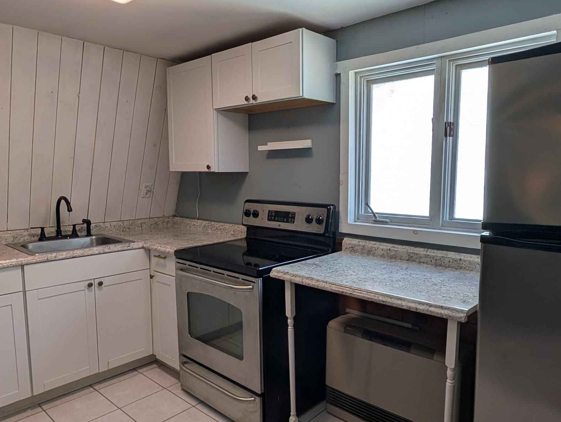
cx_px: 286
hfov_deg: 73.8
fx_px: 373
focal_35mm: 23
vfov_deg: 59.0
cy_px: 218
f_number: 1.7
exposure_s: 1/461
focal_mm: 2.02
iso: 49
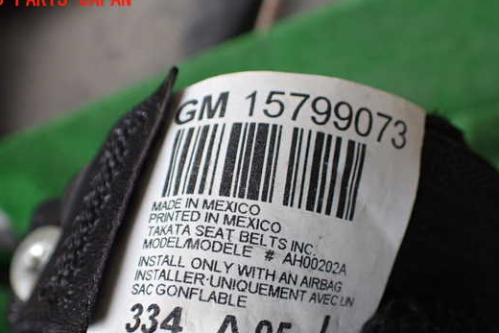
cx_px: 245
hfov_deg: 53.1
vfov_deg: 36.7
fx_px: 499
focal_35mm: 36
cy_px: 203
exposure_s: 1/125
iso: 250
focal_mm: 5.4
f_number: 2.3
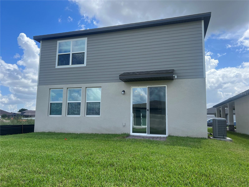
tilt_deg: +7.1
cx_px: 124
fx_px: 187
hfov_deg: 67.3
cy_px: 94
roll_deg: -0.6
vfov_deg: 53.1
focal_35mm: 26
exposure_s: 1/2841
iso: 50
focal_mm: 5.7
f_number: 1.5
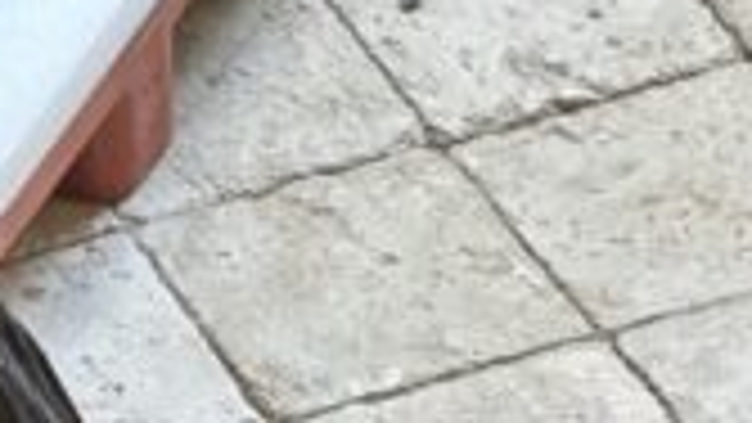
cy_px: -605
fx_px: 7519
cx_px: -576
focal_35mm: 377
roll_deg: +5.1
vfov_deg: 3.2
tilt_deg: -30.7
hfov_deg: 5.6
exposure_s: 1/60
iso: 320
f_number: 2.8
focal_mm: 9
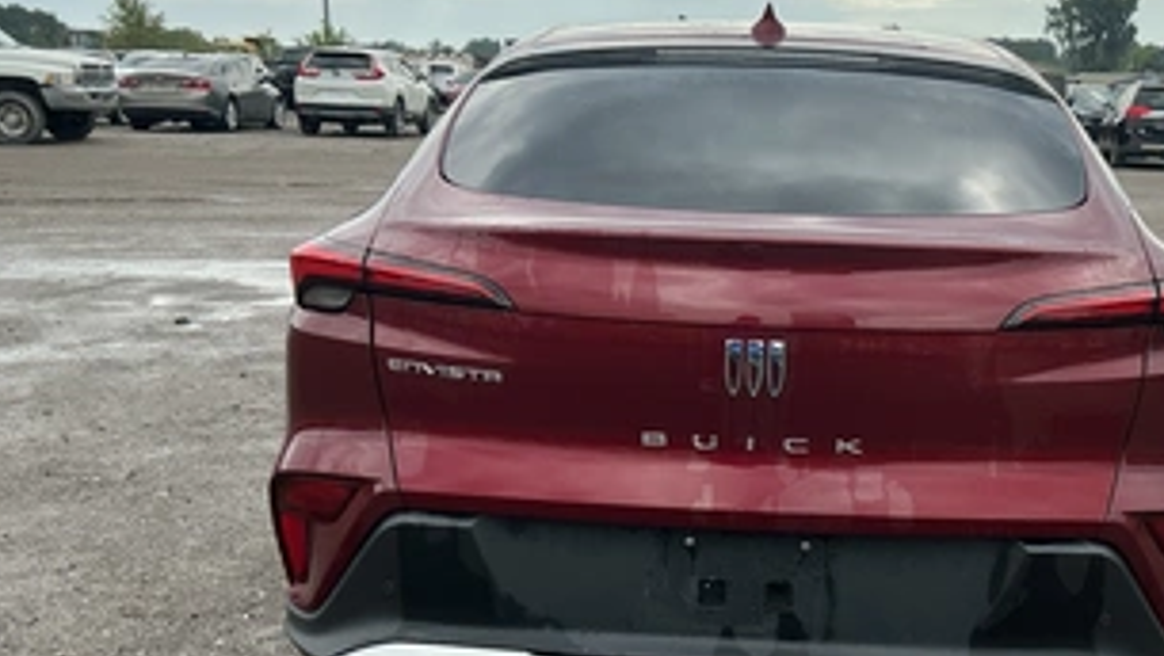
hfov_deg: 49.9
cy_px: 366
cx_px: 733
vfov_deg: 29.7
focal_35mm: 40
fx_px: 1235
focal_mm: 3
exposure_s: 1/749
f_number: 1.8
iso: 25
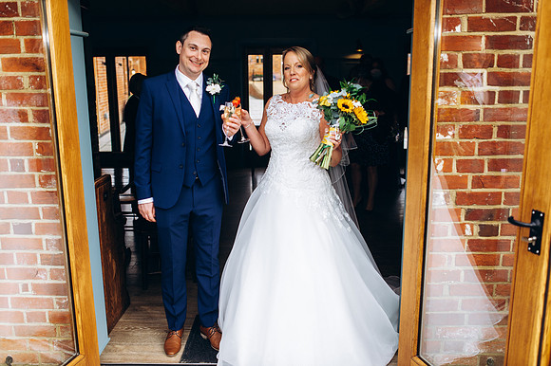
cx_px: 276
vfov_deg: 37.8
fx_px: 535
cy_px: 183
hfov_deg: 54.5
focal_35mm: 35
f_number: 2.5
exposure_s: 1/100
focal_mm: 35
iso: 100
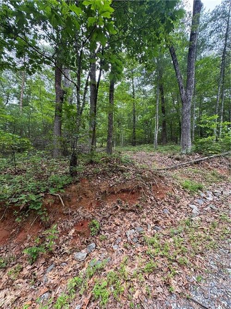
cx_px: 116
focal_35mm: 14
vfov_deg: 102.1
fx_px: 125
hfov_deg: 85.7
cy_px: 154
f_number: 2.2
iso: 80
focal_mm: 2.22
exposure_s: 1/99
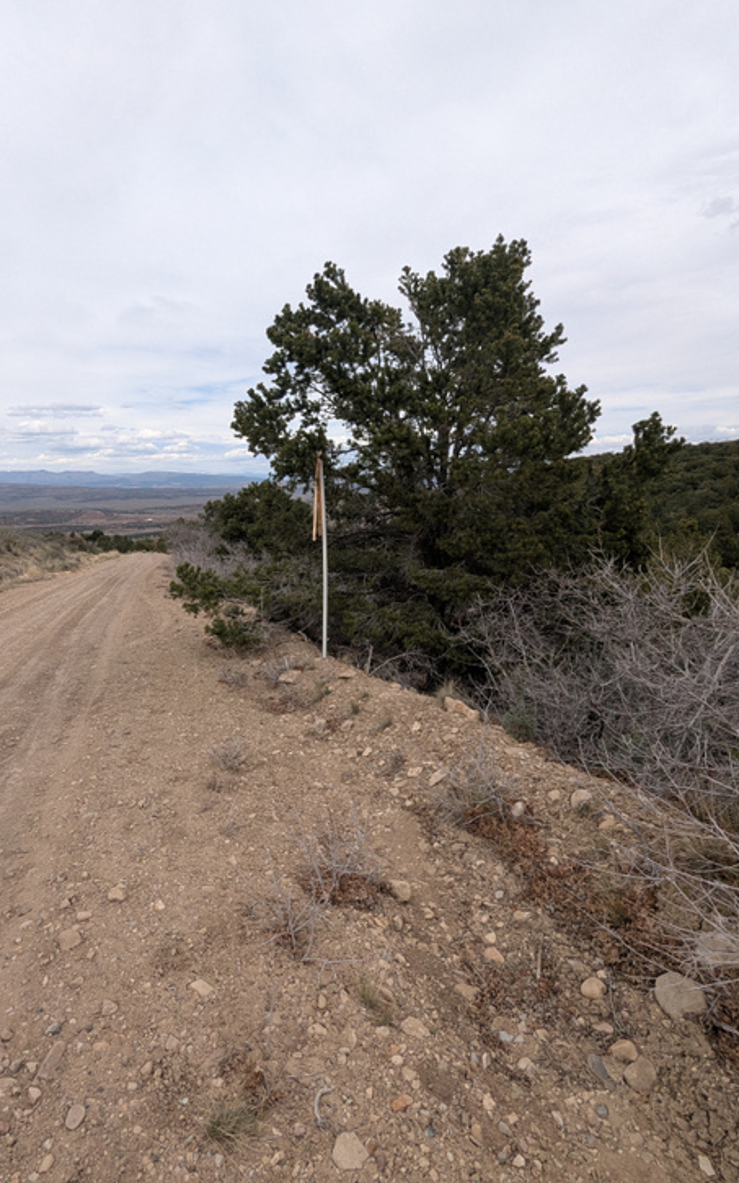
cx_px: 318
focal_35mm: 18
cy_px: 568
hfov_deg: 64.7
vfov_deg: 91.0
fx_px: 580
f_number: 2.2
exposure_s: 1/1603
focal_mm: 2.35
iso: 52
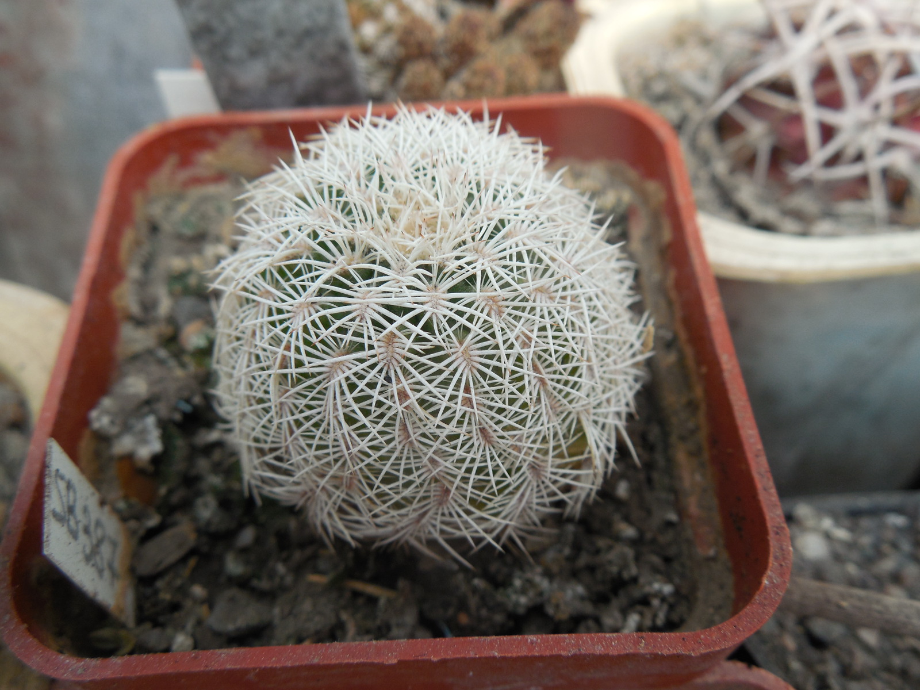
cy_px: 345
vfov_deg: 45.4
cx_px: 460
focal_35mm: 31
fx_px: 824
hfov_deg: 58.4
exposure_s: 1/250
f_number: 3.6
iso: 125
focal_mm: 5.6
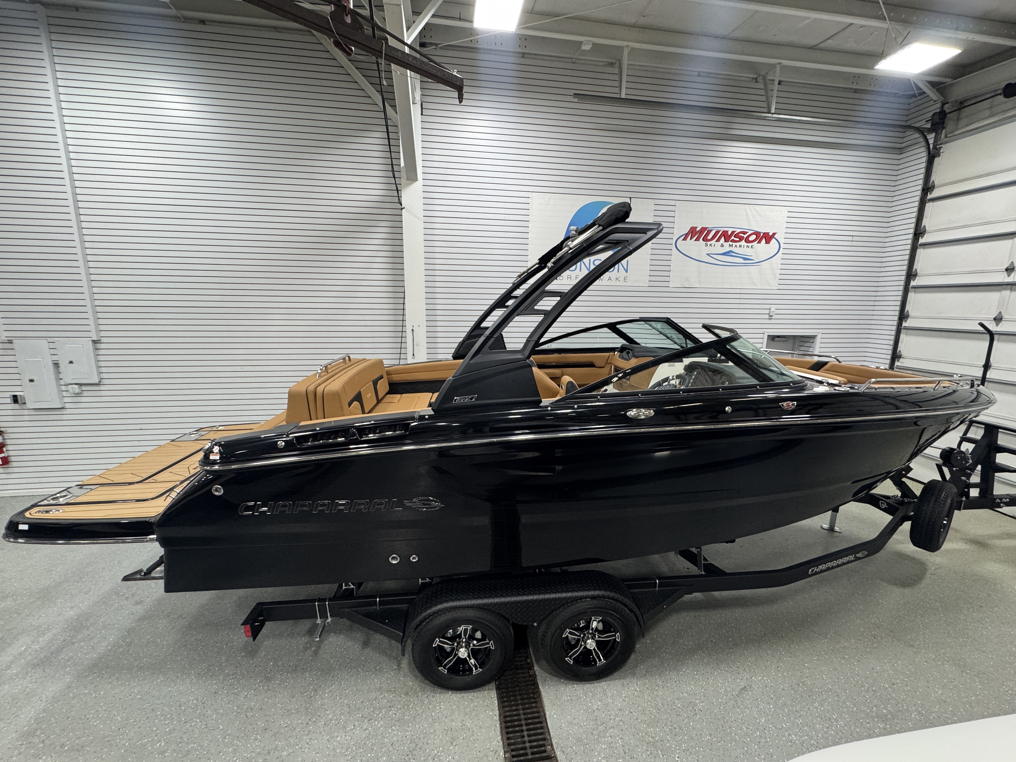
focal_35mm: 14
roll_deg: -0.8
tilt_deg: -11.0
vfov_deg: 85.7
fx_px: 411
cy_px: 381
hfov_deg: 102.1
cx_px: 508
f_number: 2.2
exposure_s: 1/120
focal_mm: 2.22
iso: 160
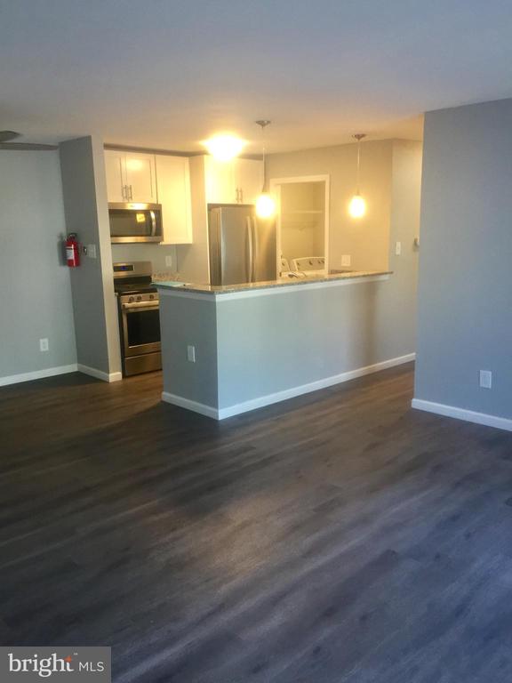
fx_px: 572
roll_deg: +0.0
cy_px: 342
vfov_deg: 61.7
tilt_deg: -10.8
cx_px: 256
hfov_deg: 48.2
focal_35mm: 29
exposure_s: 1/30
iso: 100
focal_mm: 4.15
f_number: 2.2
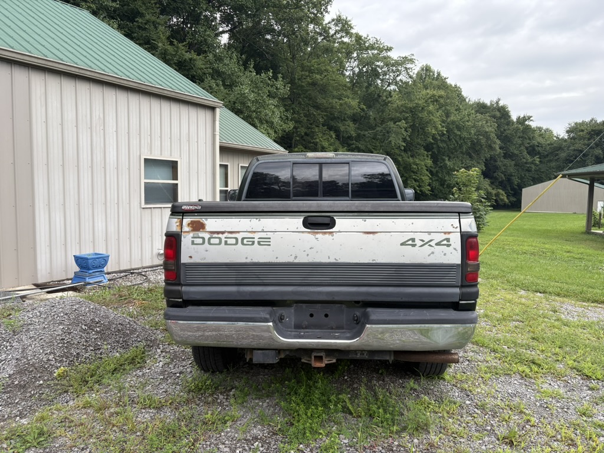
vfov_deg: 53.1
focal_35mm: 26
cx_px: 302
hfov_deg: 67.3
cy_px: 226
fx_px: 454
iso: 64
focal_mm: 5.96
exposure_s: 1/840
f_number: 1.6
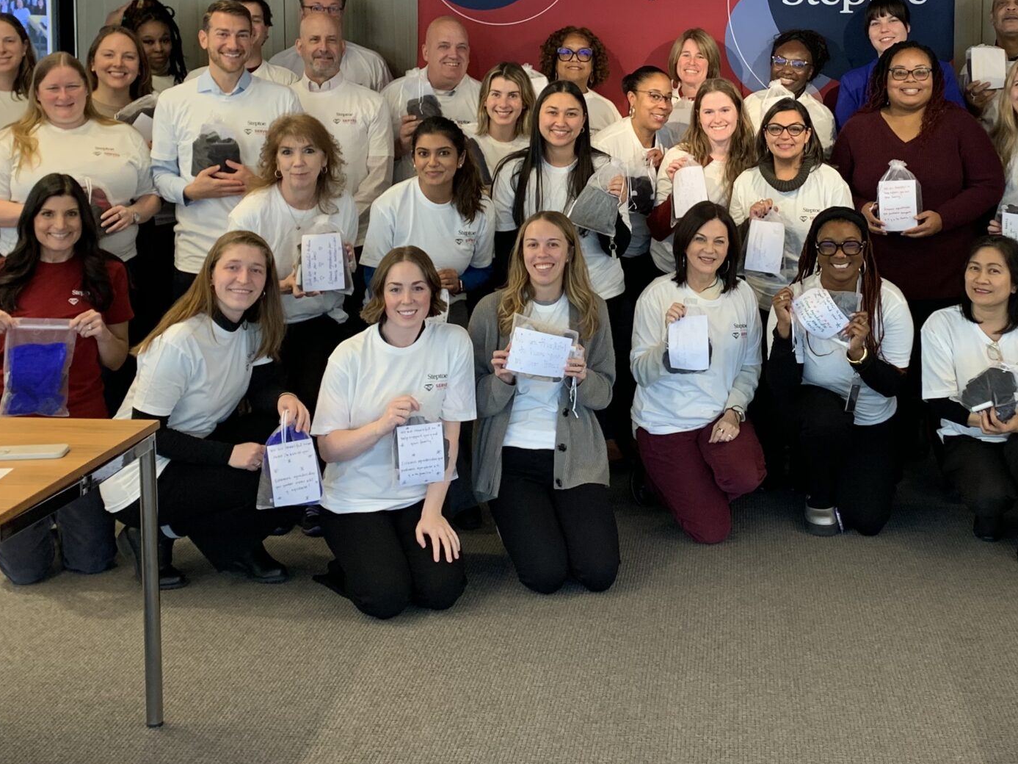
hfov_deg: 39.3
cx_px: 665
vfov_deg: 29.7
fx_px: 1411
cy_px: 174
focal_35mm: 48
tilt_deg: -5.8
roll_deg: -0.1
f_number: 1.8
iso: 100
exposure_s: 1/75
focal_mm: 4.25
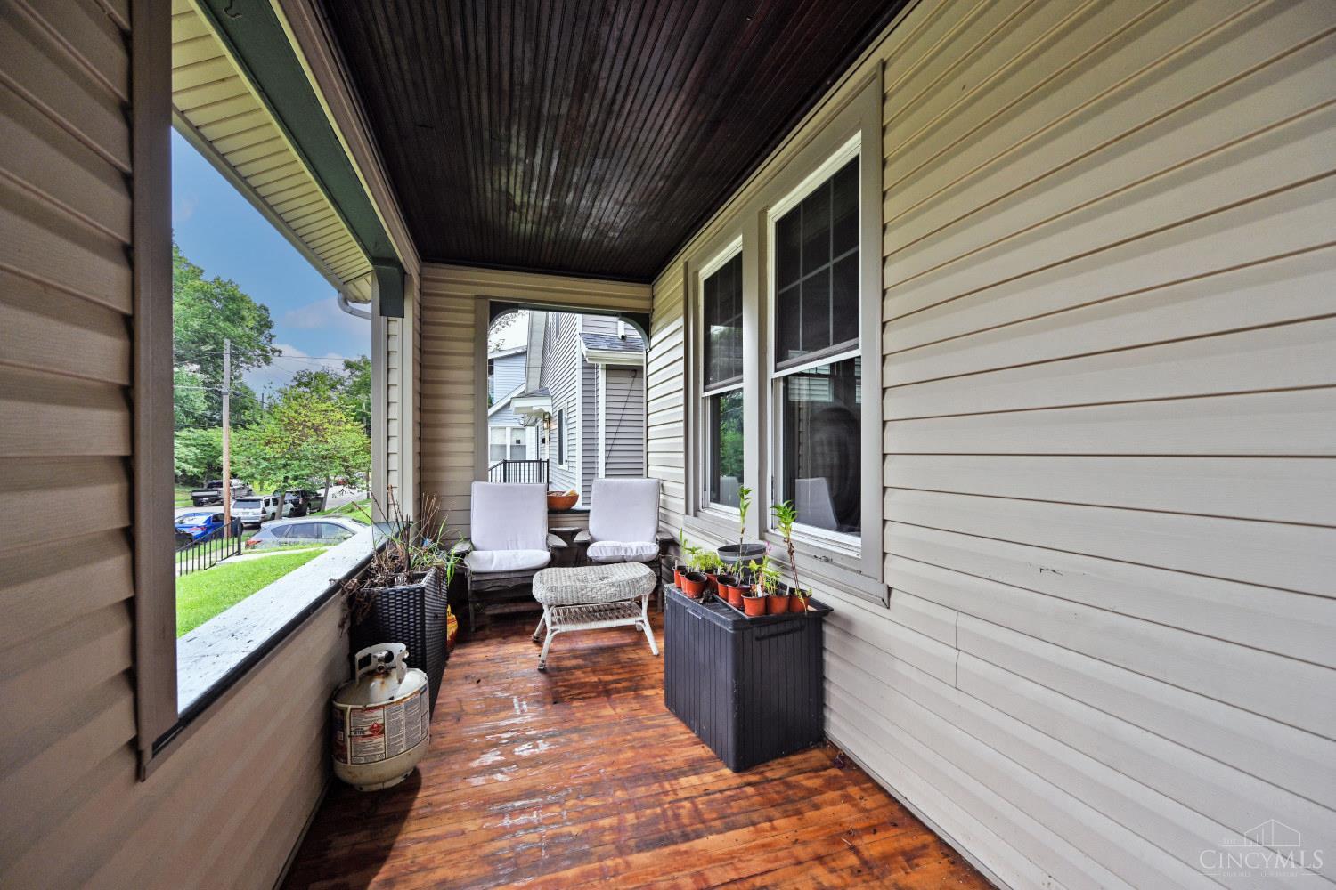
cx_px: 668
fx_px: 520
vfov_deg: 81.2
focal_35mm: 14
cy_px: 445
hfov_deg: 104.3
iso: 125
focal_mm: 14
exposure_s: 1/250
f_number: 5.6
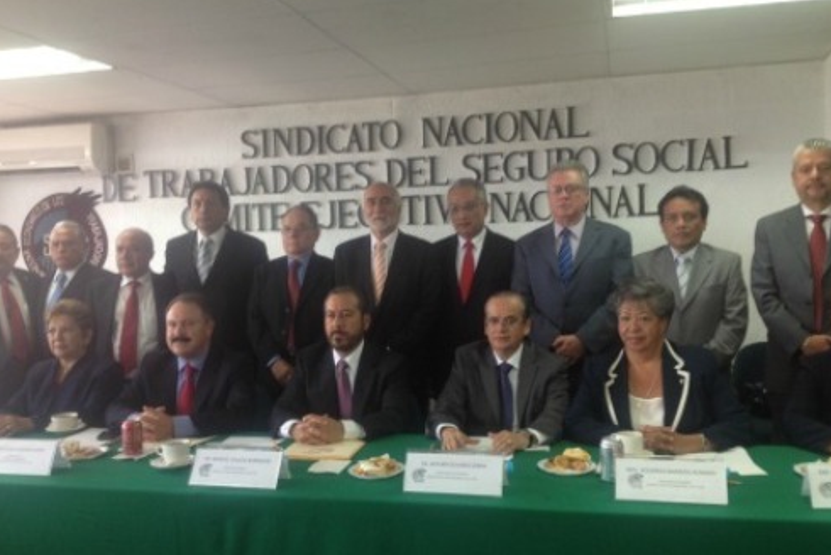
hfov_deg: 51.9
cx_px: 420
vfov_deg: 36.0
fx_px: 855
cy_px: 281
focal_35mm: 37
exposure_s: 1/20
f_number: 2.4
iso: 64
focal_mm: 4.28
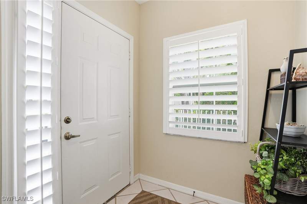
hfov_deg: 96.8
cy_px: 102
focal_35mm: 16
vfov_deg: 73.6
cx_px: 154
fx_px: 136
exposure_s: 1/80
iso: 400
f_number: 9
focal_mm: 16
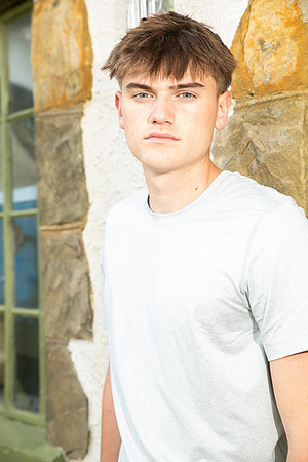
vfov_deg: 28.8
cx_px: 154
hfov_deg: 19.5
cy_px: 231
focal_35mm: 70
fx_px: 898
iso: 320
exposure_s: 1/160
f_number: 5.6
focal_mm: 70
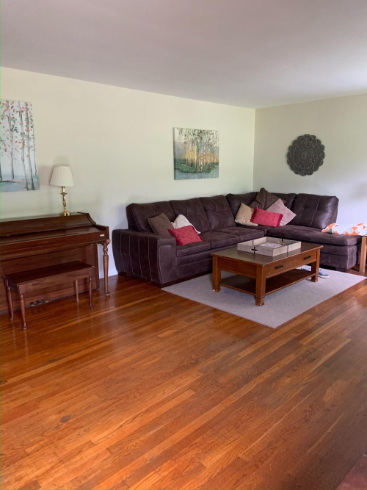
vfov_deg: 67.3
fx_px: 368
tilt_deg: -9.8
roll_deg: +1.2
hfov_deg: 53.0
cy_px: 245
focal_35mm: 26
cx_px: 184
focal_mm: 4.25
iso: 400
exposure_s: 1/55
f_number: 1.8
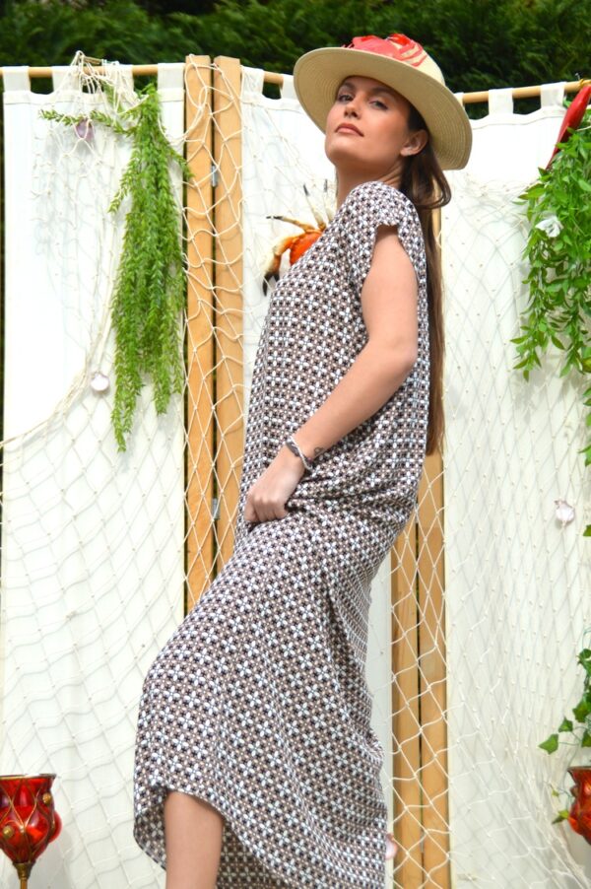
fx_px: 2072
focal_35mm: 84
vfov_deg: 24.2
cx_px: 296
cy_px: 444
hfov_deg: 16.2
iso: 100
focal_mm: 56
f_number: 5.6
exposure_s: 1/500
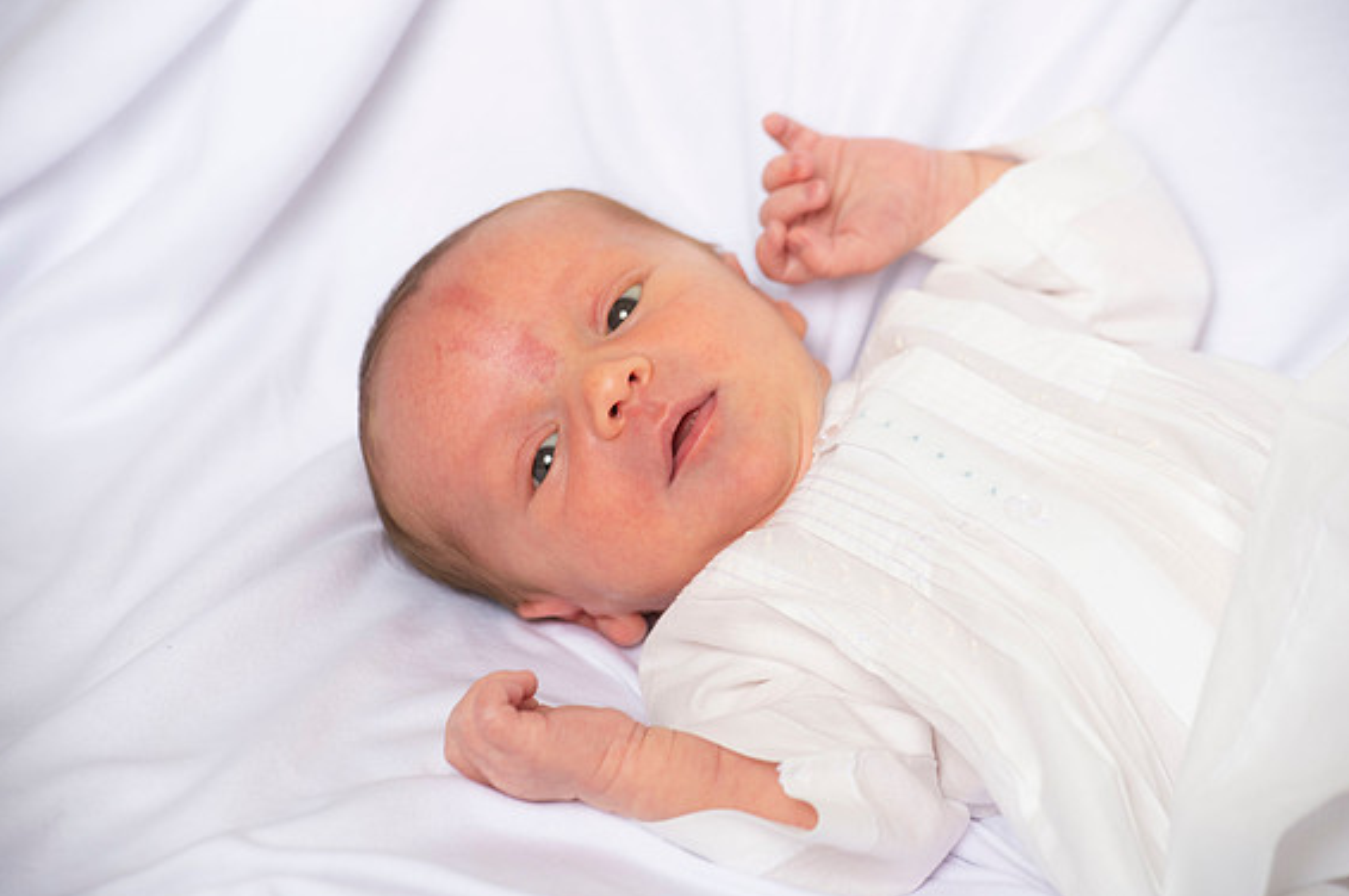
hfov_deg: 10.3
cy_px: 458
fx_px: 7486
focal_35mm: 200
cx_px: 665
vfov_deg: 6.9
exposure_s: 1/160
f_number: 7.1
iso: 125
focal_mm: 195
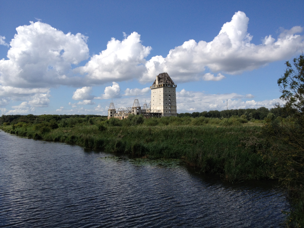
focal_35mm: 35
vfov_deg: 40.7
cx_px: 152
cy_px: 114
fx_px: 307
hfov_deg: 52.6
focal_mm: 4.28
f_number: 2.4
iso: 50
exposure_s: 1/2404
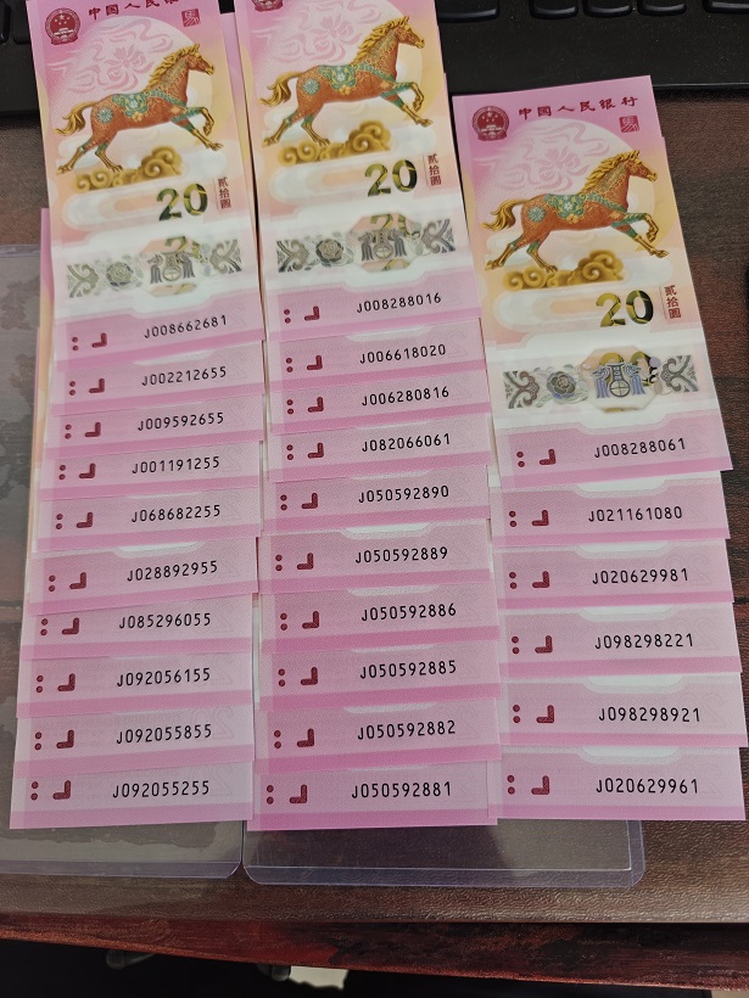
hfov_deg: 58.9
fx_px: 664
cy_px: 499
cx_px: 374
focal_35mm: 23
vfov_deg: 73.9
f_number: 1.6
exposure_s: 1/100
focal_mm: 6.06
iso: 160
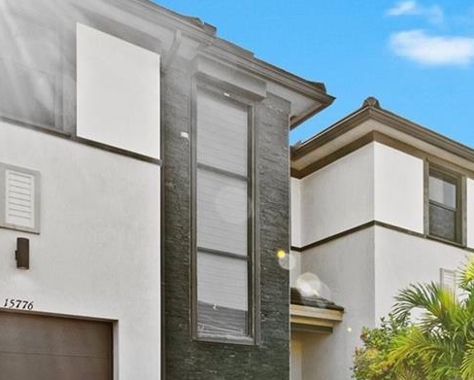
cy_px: 439
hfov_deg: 40.1
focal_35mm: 43
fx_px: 604
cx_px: 414
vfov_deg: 30.4
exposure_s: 1/200
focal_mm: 14
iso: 200
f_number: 8
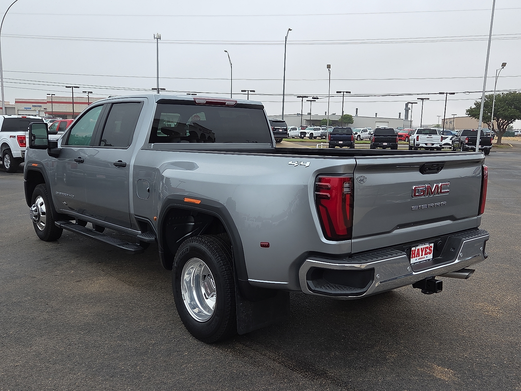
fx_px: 512
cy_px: 196
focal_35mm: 34
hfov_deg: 54.0
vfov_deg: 41.8
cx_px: 260
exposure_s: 1/1000
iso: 76
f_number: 1.8
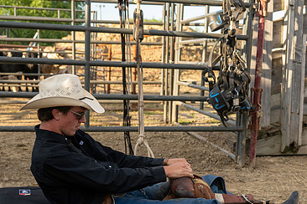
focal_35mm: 57
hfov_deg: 35.0
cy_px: 141
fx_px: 486
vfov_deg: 23.6
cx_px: 176
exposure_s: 1/1000
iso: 500
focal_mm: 36
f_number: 4
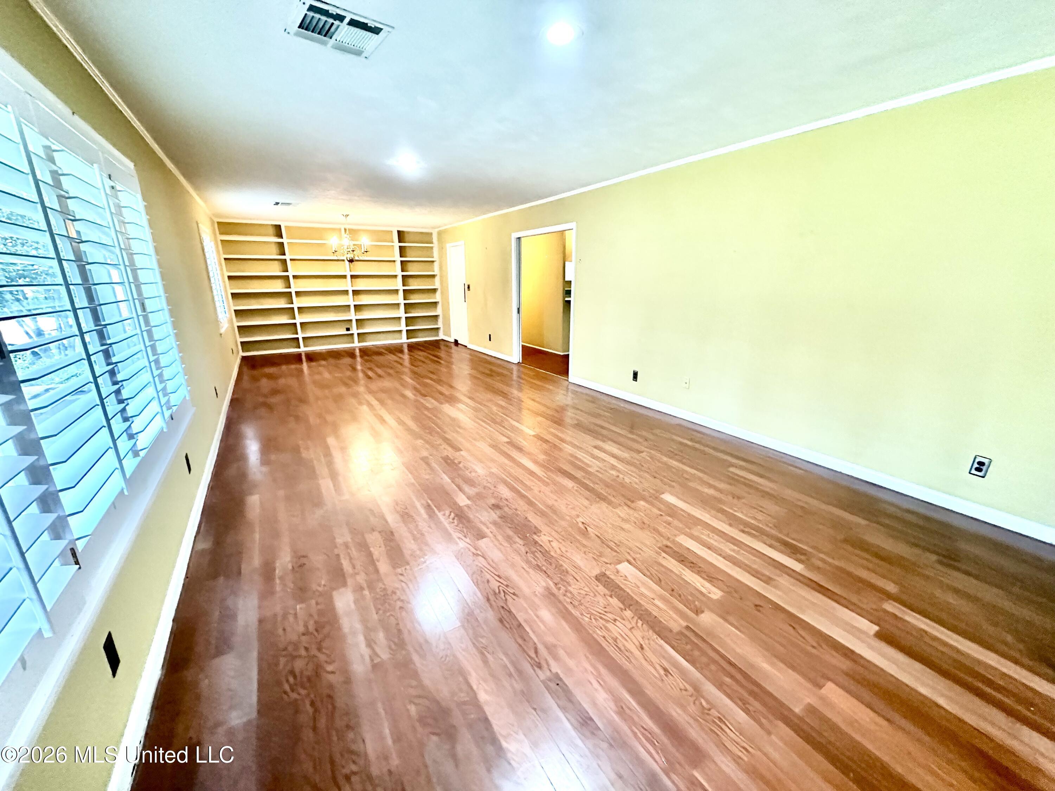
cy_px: 396
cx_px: 528
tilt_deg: -14.7
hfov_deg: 102.1
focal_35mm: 14
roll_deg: +0.1
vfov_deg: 85.7
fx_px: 427
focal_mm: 2.22
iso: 640
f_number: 2.2
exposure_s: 1/60
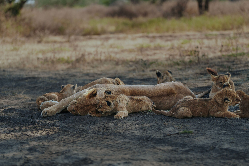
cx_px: 124
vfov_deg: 11.4
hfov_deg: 17.1
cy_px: 83
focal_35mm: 120
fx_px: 830
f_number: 2.8
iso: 250
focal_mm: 120
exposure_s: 1/1250
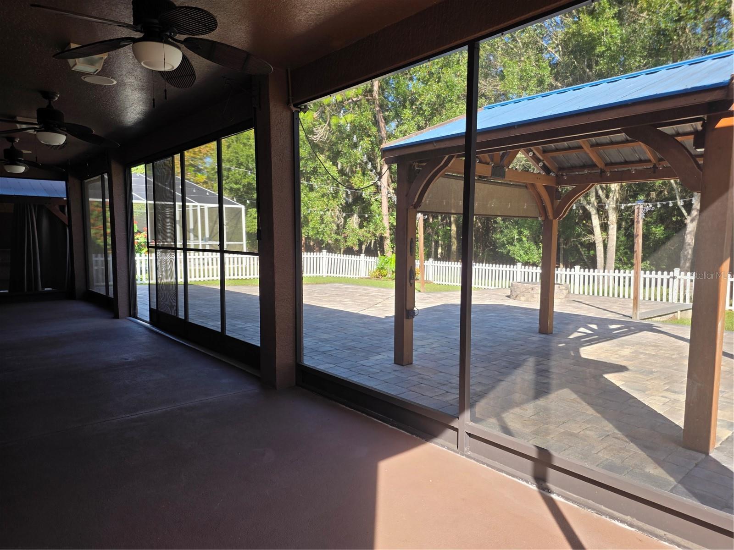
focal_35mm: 23
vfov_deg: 58.9
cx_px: 367
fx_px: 488
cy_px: 275
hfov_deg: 73.9
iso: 25
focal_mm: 6.25
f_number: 1.7
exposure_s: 1/359
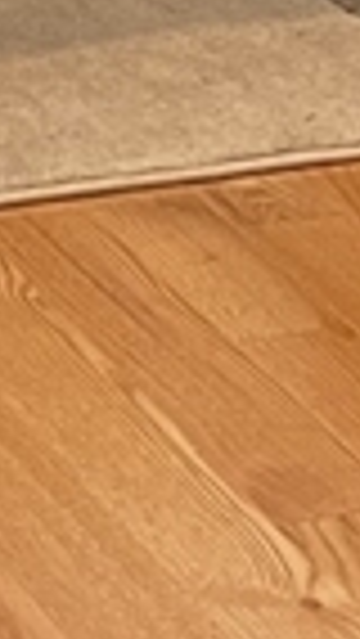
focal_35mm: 204
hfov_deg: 5.7
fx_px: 3458
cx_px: -585
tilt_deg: -7.0
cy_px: -1044
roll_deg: -1.4
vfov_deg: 9.2
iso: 80
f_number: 1.6
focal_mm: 4.2
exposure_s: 1/60
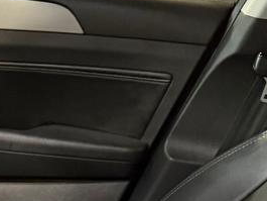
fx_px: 895
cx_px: -249
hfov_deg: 14.4
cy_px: 340
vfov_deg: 11.9
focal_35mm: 116
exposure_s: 1/30
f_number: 1.78
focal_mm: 6.76
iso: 800
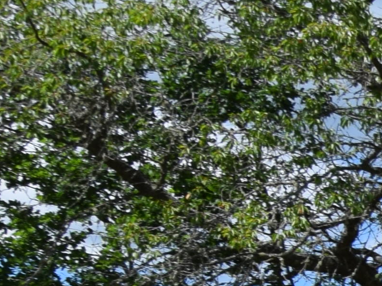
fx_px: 2152
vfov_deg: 7.2
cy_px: 667
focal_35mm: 195
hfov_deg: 7.7
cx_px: 1420
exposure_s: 1/320
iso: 200
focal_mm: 18
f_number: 9
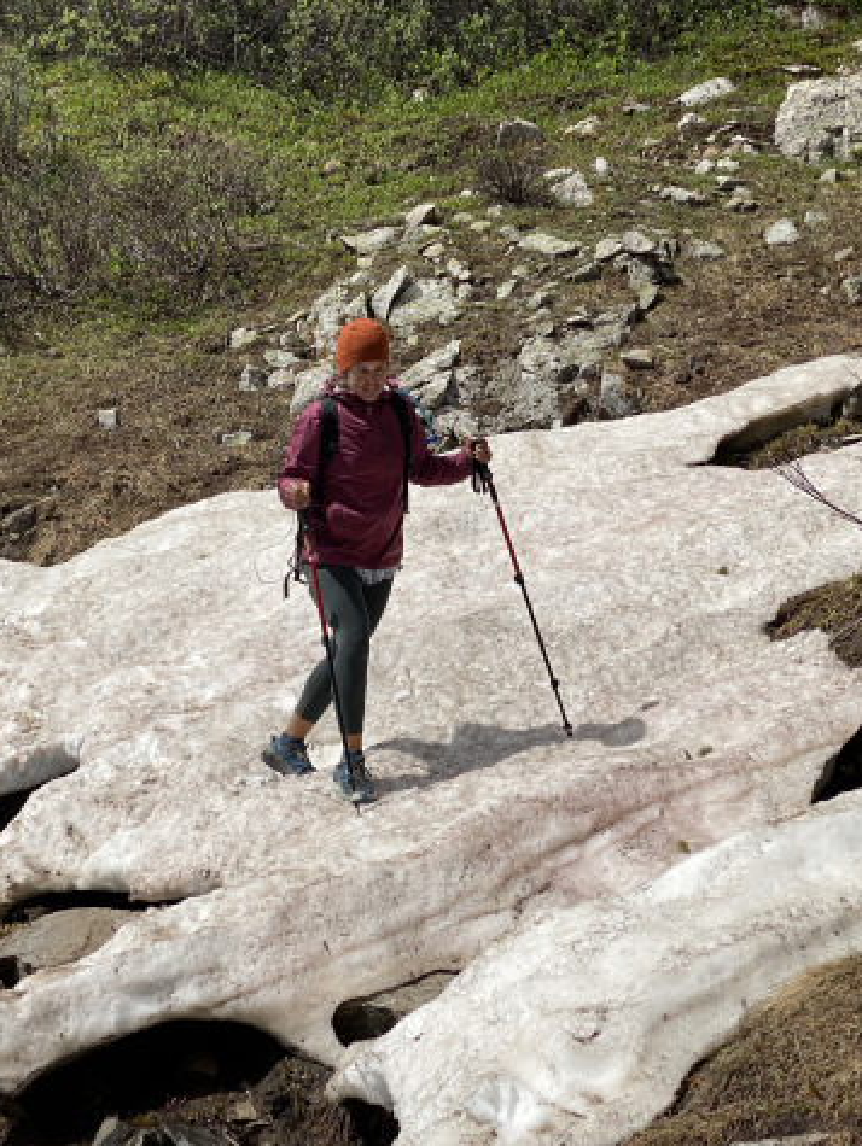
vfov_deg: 27.8
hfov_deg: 21.0
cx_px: 343
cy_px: 569
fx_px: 2321
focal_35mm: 70
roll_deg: -1.4
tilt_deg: +3.3
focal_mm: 6
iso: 20
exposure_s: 1/2994
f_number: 2
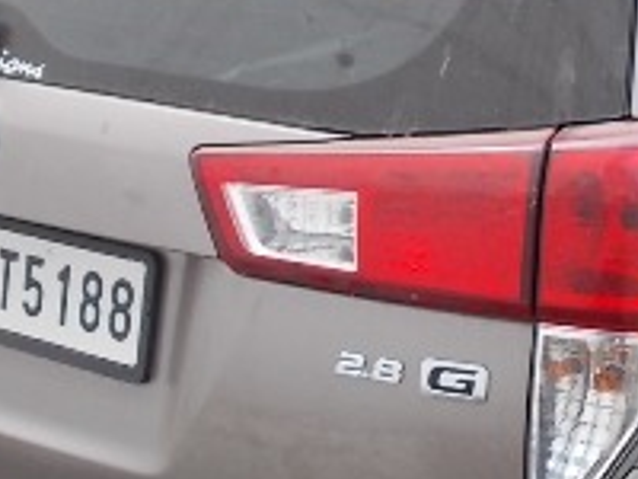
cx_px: 431
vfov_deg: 15.4
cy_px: 262
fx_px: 1769
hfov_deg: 20.4
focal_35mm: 96
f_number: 3.4
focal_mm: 5.3
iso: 80
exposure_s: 1/250
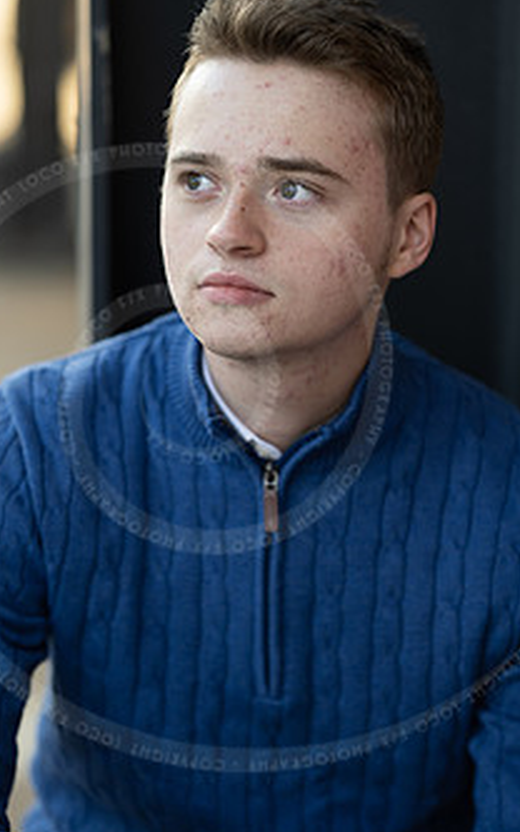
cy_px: 447
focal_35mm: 117
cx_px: 220
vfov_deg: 17.8
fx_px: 2654
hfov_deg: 11.2
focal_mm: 85
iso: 100
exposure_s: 1/160
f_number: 1.8
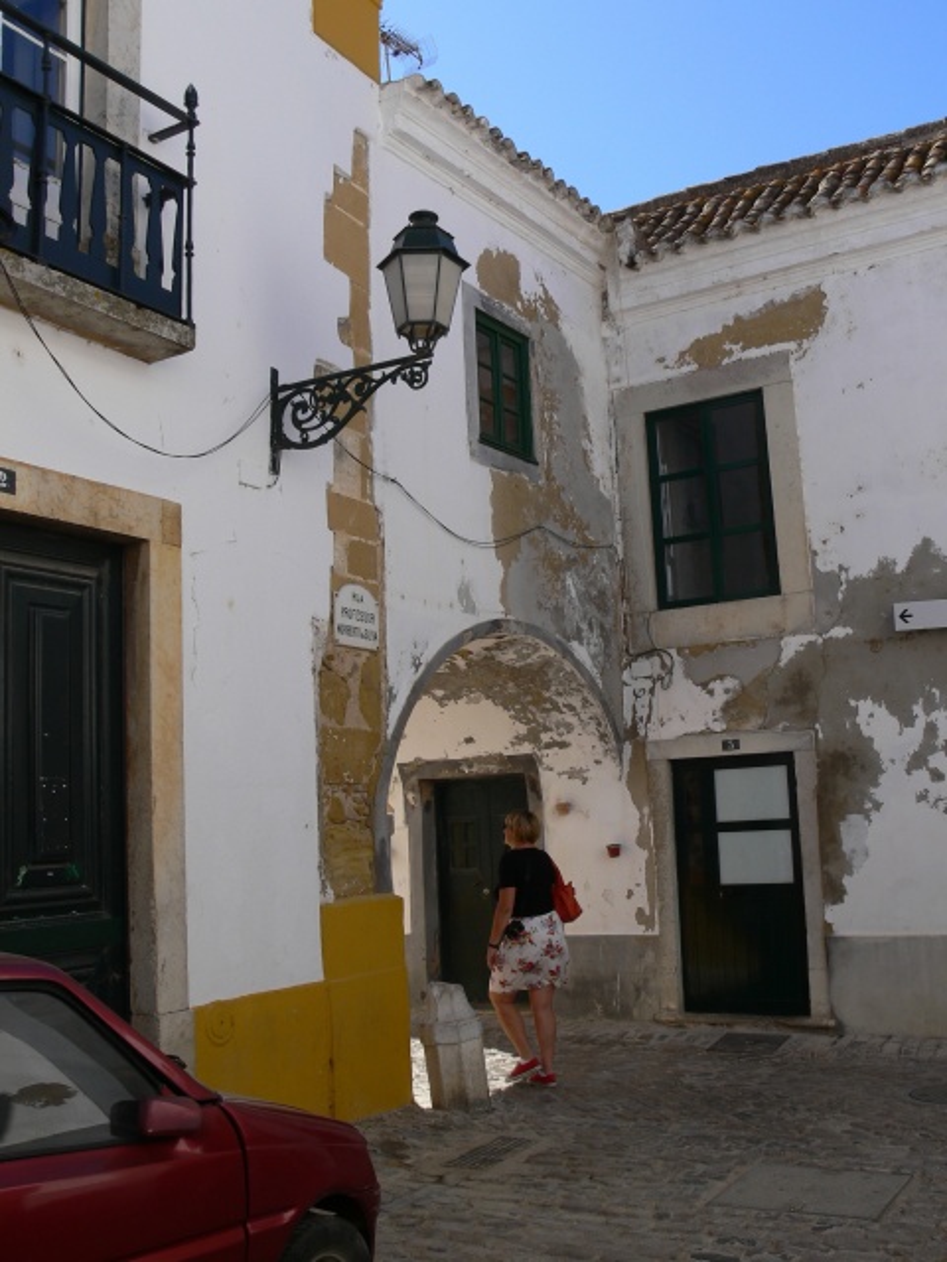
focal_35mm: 35
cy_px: 631
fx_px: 1277
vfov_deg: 52.6
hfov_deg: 40.7
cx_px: 474
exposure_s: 1/320
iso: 80
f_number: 5.6
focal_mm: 7.4
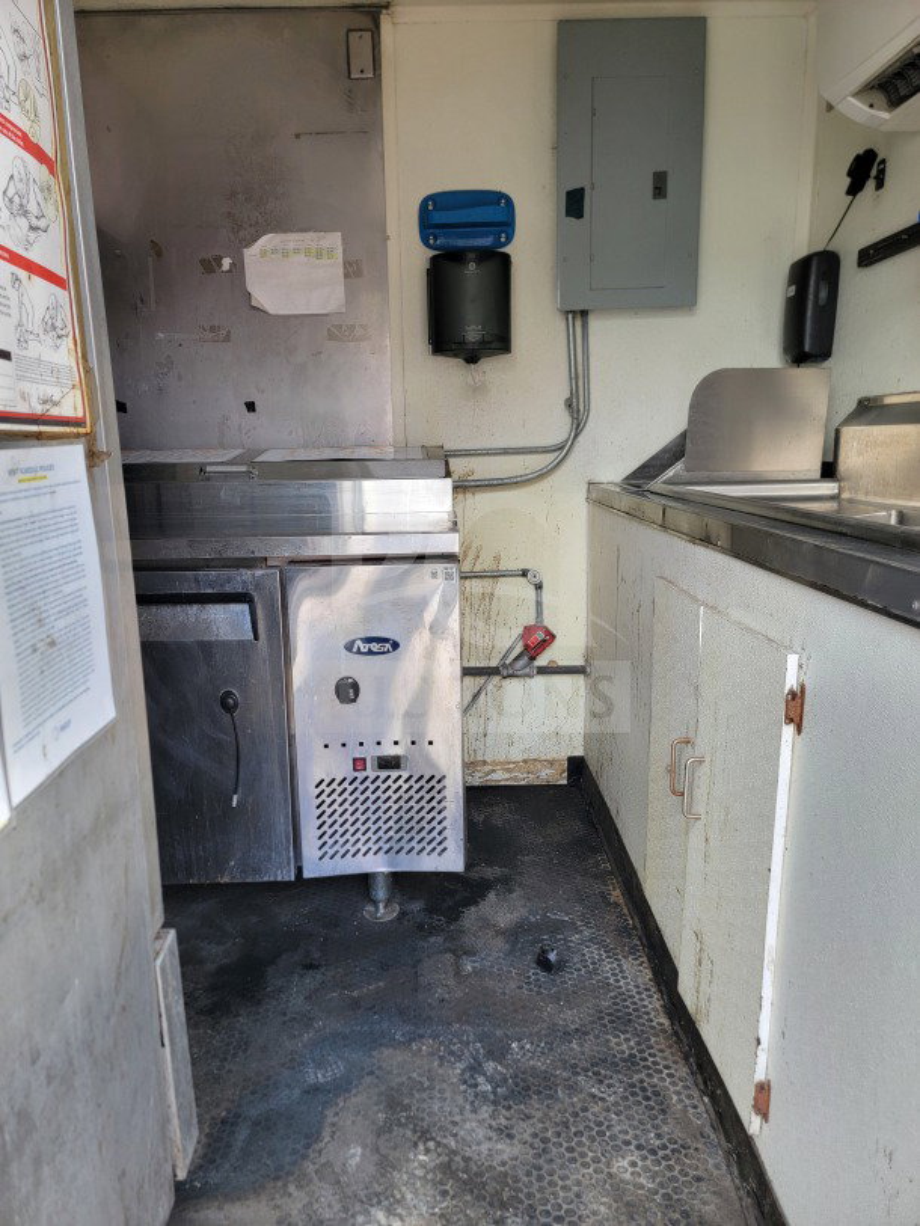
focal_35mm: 24
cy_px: 613
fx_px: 850
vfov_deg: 71.6
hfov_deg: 56.8
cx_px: 460
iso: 50
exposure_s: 1/120
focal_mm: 6.7
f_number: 1.8
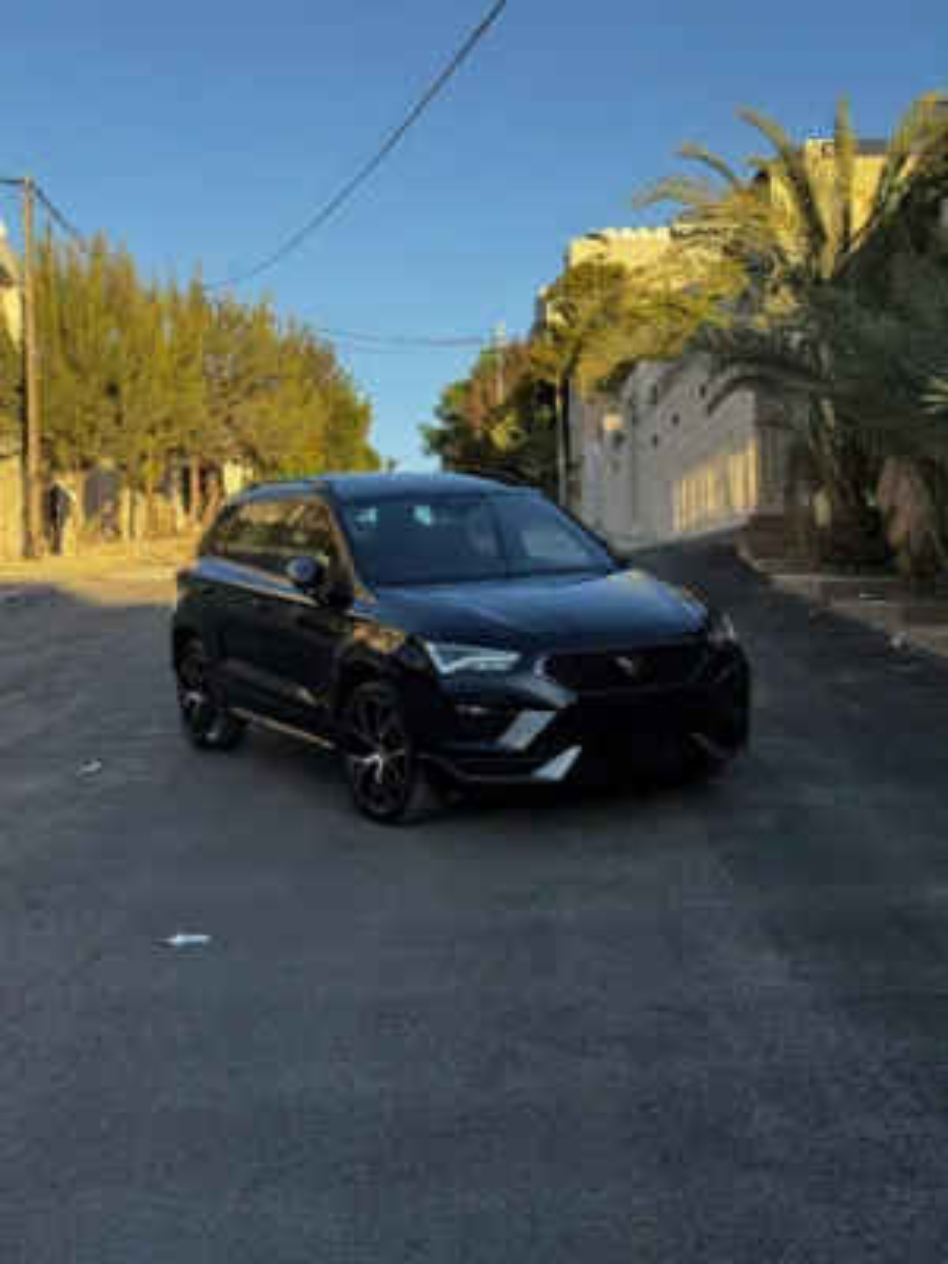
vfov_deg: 39.7
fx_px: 1753
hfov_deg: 30.3
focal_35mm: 48
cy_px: 632
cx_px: 474
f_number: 1.78
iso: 64
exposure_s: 1/1287
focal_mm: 6.76
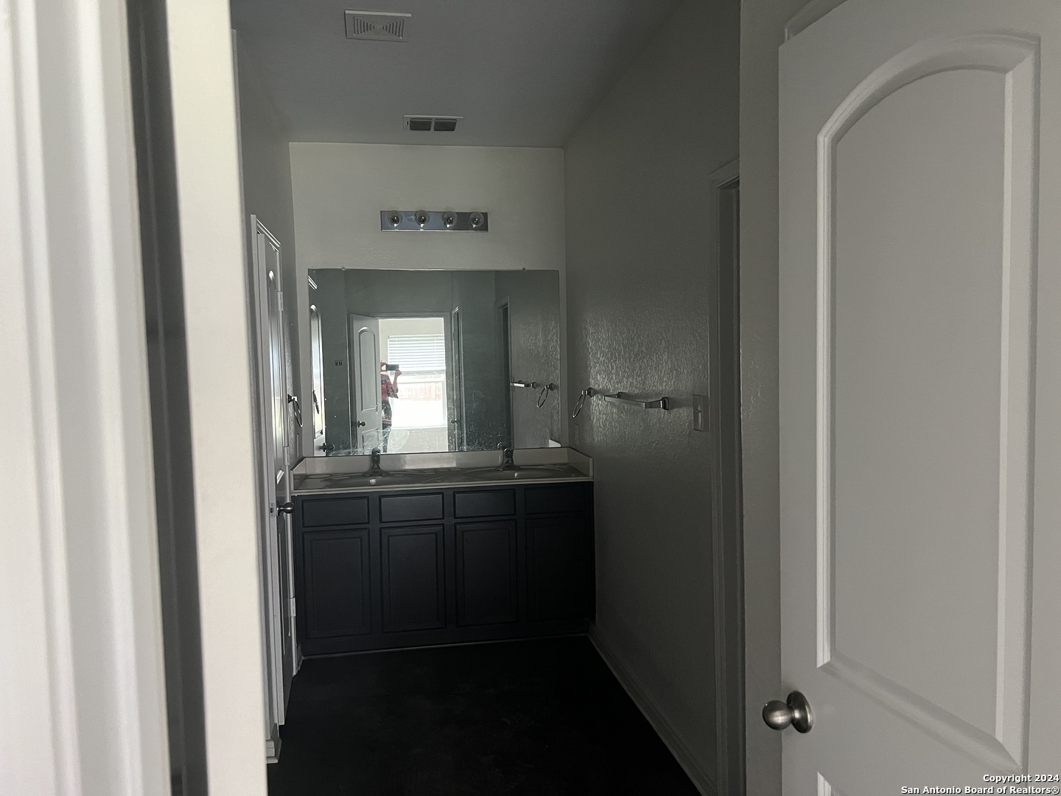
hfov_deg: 67.3
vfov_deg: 53.1
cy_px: 398
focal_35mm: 26
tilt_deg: -4.2
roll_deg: +0.9
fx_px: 797
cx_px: 530
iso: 500
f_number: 1.5
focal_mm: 5.7
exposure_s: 1/52
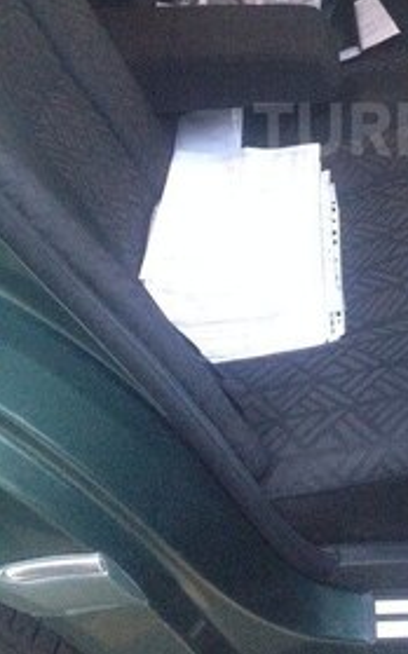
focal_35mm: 66
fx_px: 1176
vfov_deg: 30.3
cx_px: 434
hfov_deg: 19.0
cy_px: 129
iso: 500
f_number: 2.4
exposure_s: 1/15
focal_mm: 4.28
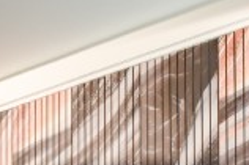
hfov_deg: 18.1
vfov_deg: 10.2
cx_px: -10
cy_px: 439
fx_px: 760
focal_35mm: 110
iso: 1000
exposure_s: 1/30
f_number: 8
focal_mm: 16
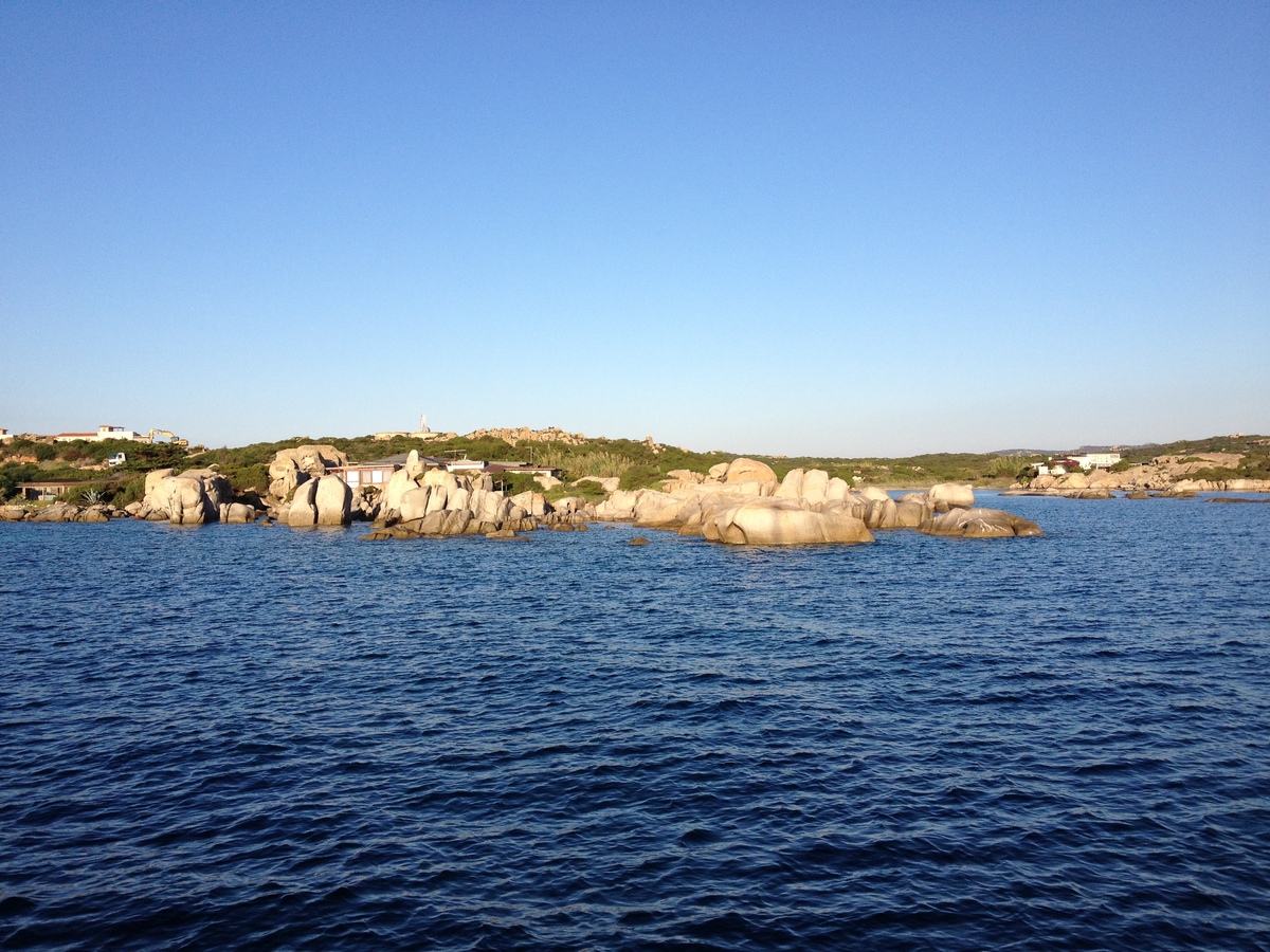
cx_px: 635
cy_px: 476
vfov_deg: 40.7
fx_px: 1284
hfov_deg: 52.6
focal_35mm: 35
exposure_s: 1/1453
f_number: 2.4
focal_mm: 4.28
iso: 64
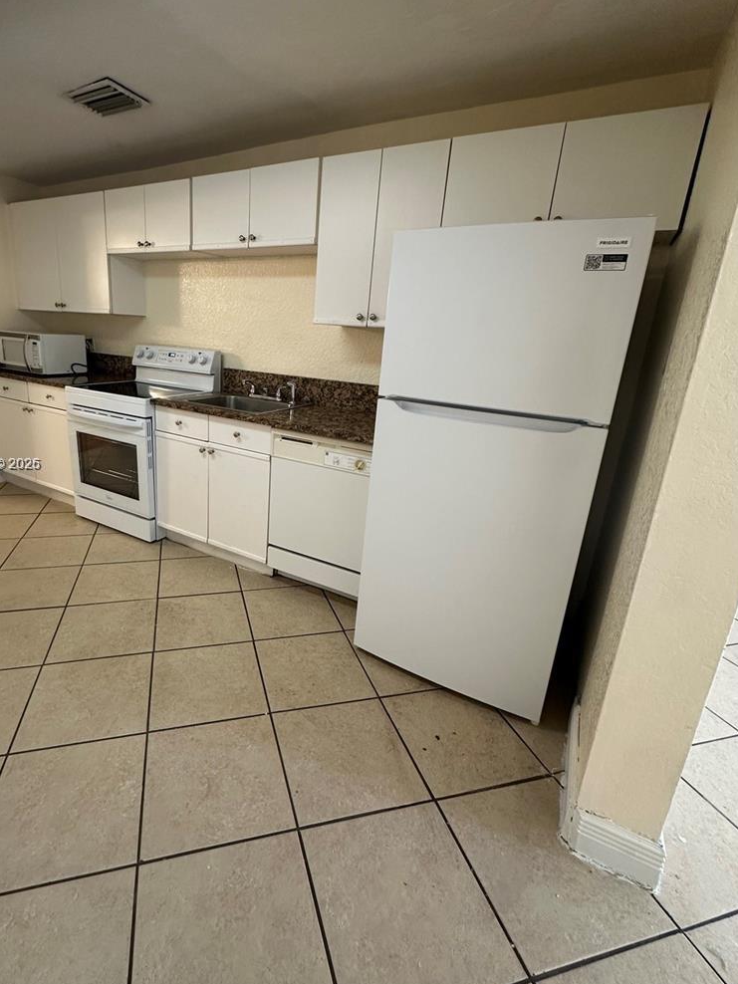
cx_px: 304
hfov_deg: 74.1
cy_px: 465
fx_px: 483
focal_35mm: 17
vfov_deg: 90.9
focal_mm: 2.22
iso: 160
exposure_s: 1/60
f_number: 2.2
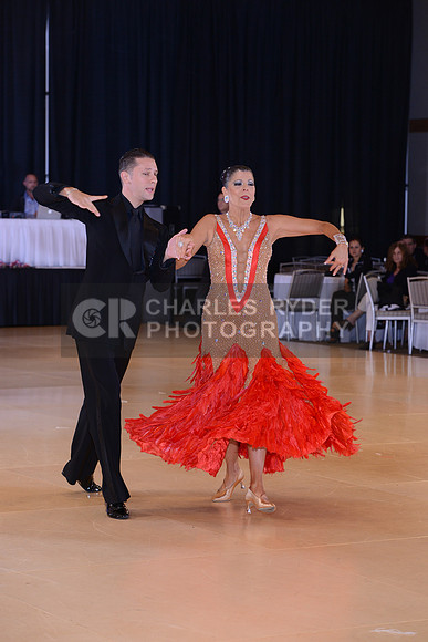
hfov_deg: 11.8
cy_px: 321
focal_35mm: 116
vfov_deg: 17.6
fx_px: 2067
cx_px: 214
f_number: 5.6
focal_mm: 116
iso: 1250
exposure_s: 1/250
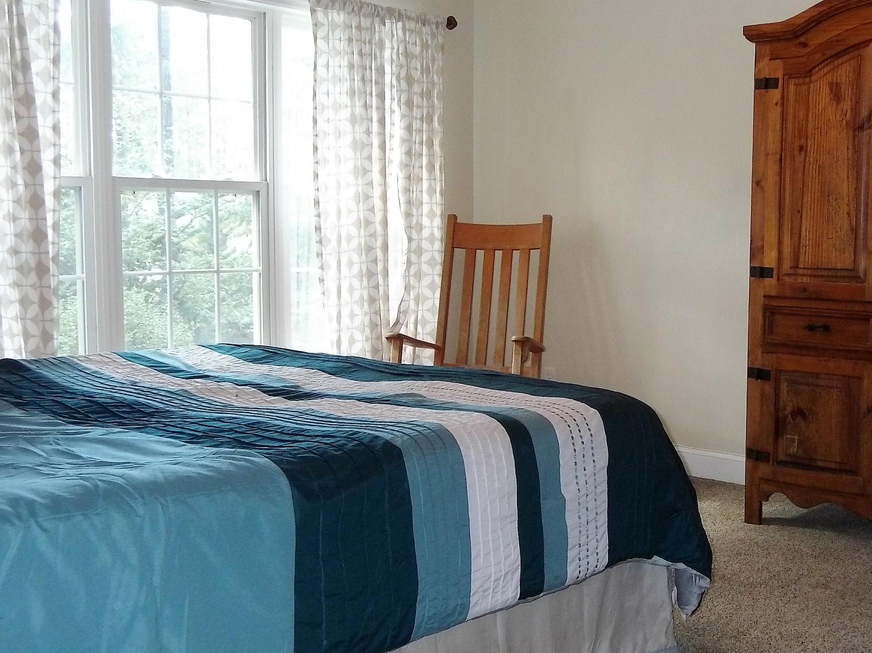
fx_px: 1082
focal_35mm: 43
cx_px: 582
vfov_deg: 33.5
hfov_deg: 43.3
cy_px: 313
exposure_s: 1/30
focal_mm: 4.5
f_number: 3.5
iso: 280
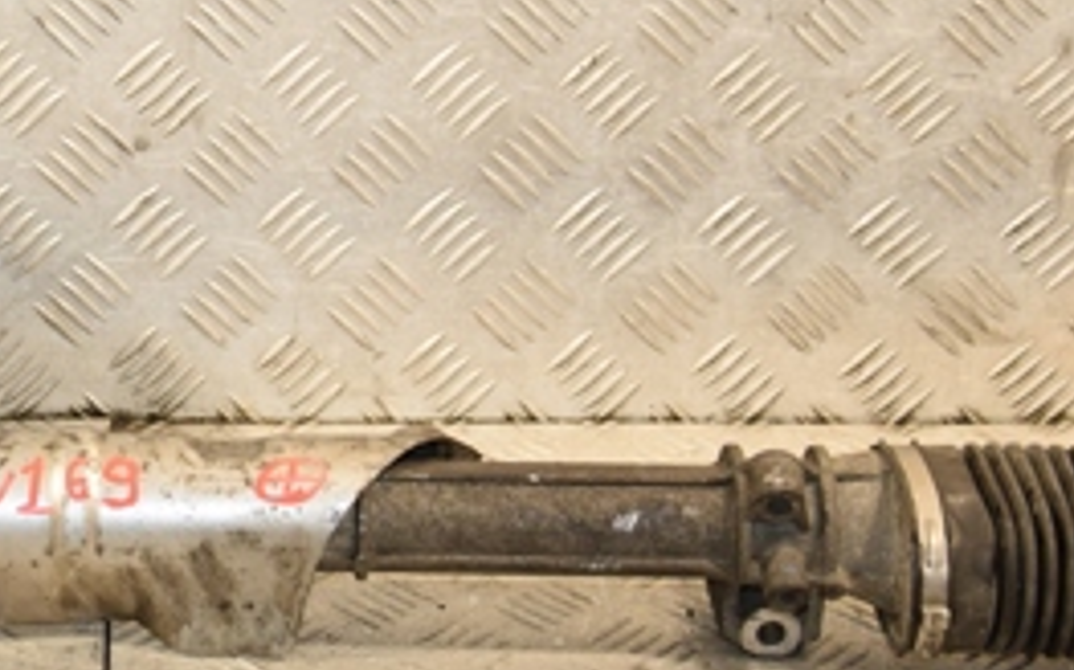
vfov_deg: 10.9
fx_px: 3481
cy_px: 110
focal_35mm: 119
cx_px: 61
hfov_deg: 17.2
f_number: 5
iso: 800
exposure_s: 1/200
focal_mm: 32
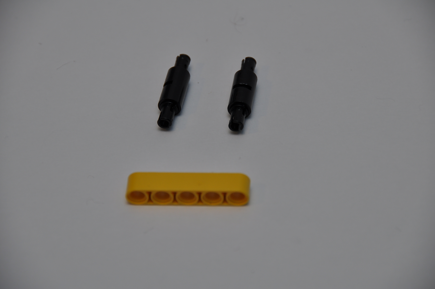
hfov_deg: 6.9
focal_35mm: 300
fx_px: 3621
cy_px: 144
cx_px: 218
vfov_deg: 4.6
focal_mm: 200
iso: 200
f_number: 5.6
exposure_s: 1/60
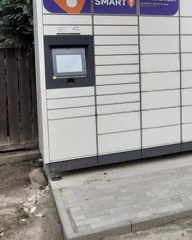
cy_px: 68
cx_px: 235
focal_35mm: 55
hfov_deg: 24.7
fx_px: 391
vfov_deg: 33.6
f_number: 1.9
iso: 40
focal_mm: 3.6
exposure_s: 1/682
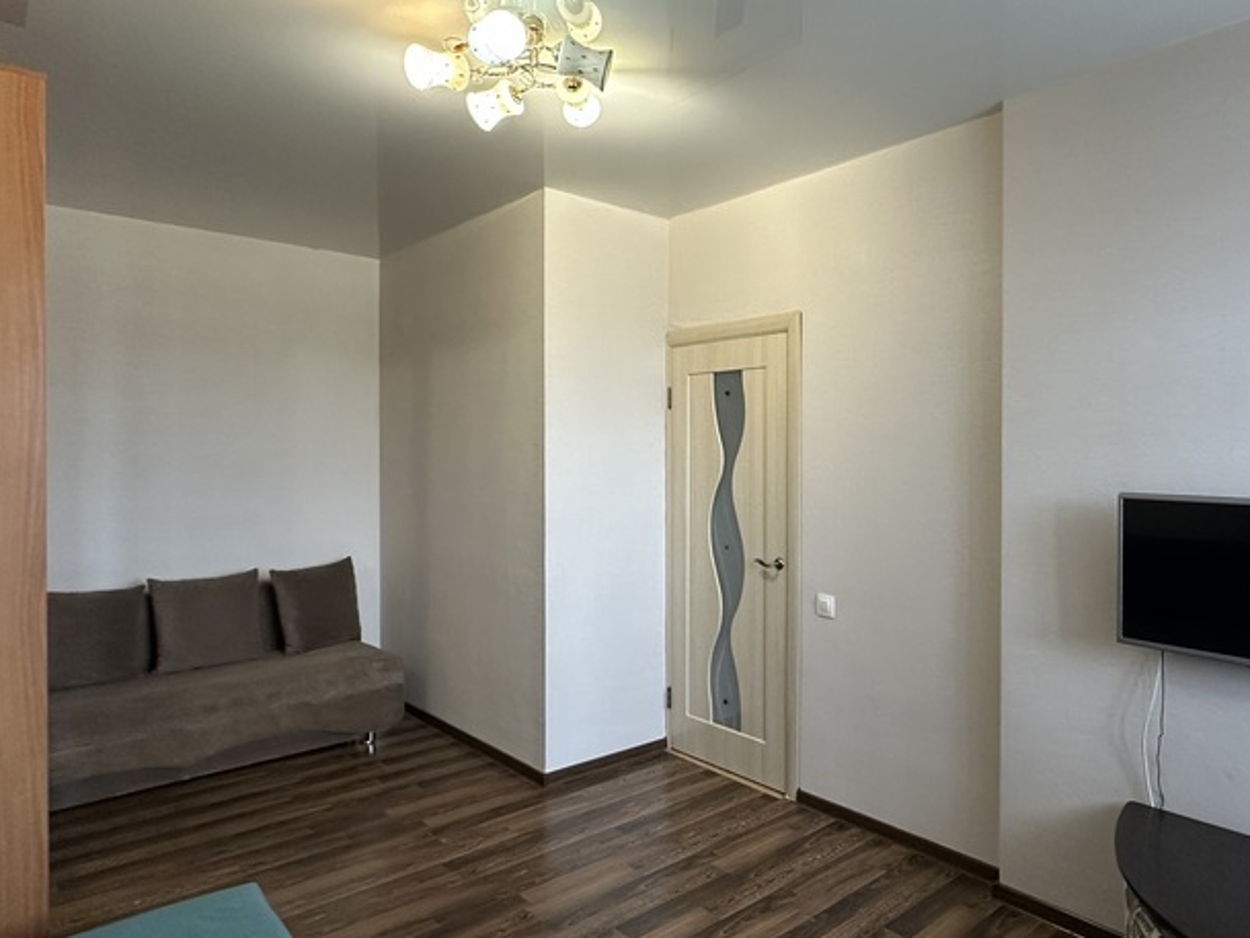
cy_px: 460
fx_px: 831
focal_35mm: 23
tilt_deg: +0.2
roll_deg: -0.2
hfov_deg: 72.8
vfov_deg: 58.9
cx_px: 774
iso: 250
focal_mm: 2.22
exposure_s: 1/99
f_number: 2.2
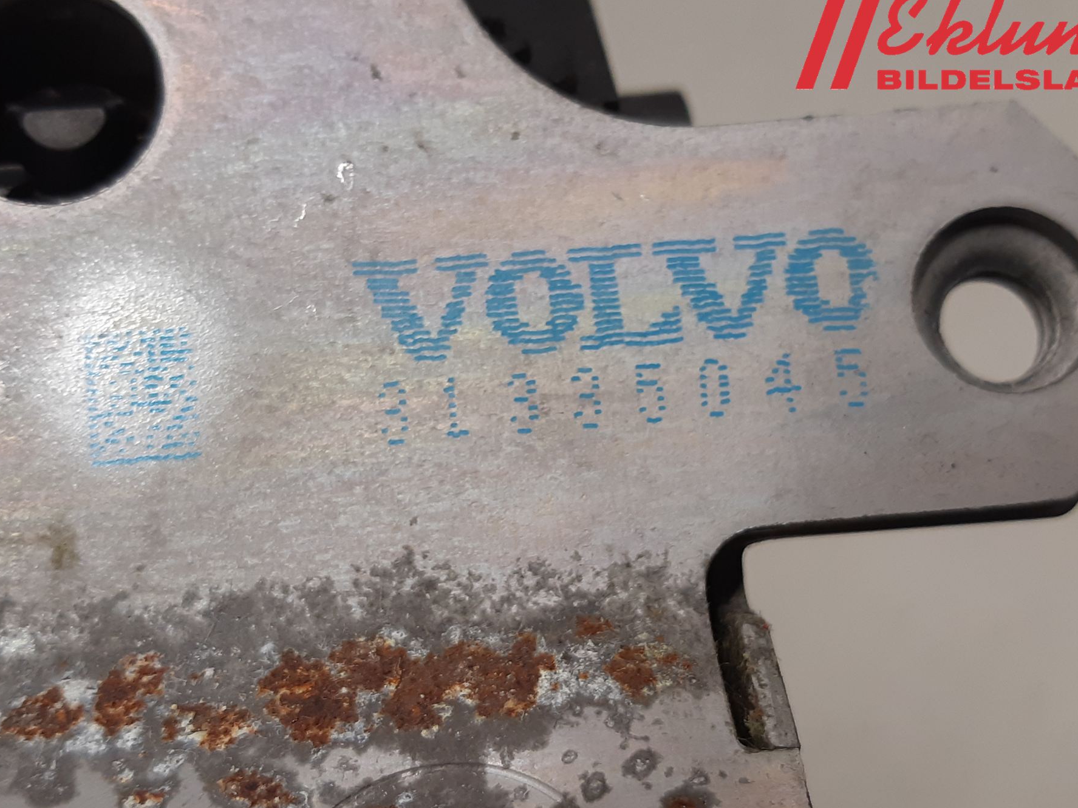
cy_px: 453
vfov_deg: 46.7
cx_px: 547
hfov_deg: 60.0
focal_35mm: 30
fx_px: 934
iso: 100
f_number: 1.7
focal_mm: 3.93
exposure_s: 1/50
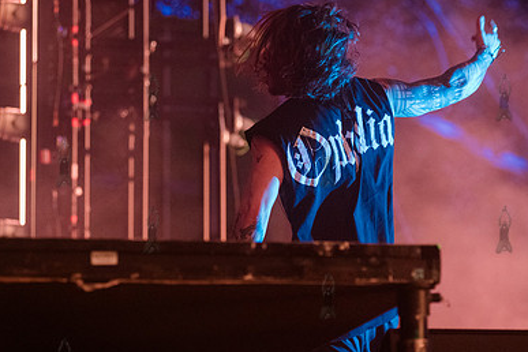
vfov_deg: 7.4
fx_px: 2728
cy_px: 163
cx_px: 327
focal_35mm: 186
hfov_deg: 11.1
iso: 6400
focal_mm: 120
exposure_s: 1/250
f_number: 3.5
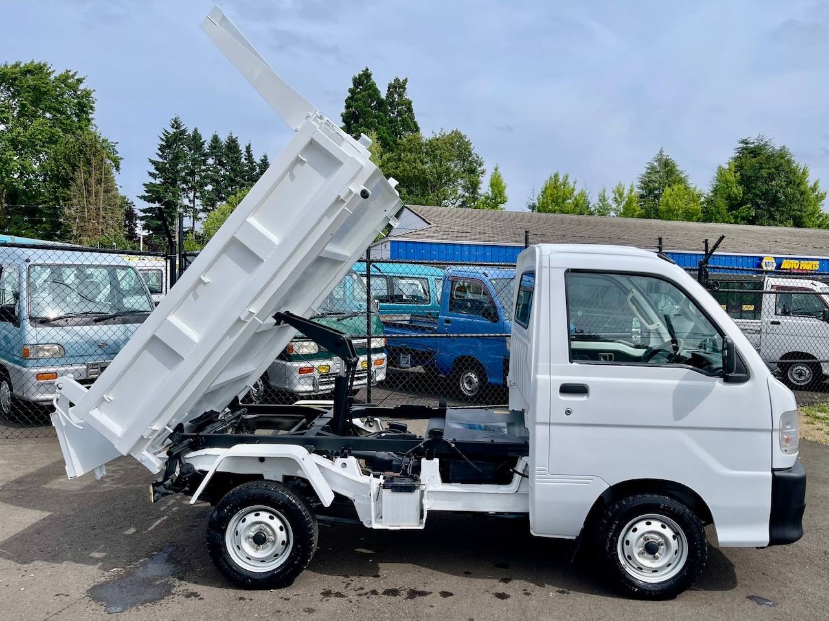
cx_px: 414
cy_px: 310
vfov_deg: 54.9
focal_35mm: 25
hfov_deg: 69.4
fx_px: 599
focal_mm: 5.1
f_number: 1.6
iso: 32
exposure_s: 1/4525
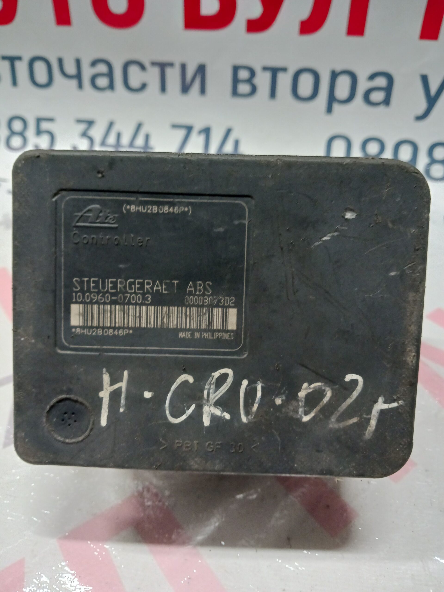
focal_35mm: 27
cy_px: 296
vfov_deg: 65.3
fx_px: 462
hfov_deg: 51.4
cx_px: 222
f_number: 1.8
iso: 500
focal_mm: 4
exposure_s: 1/20
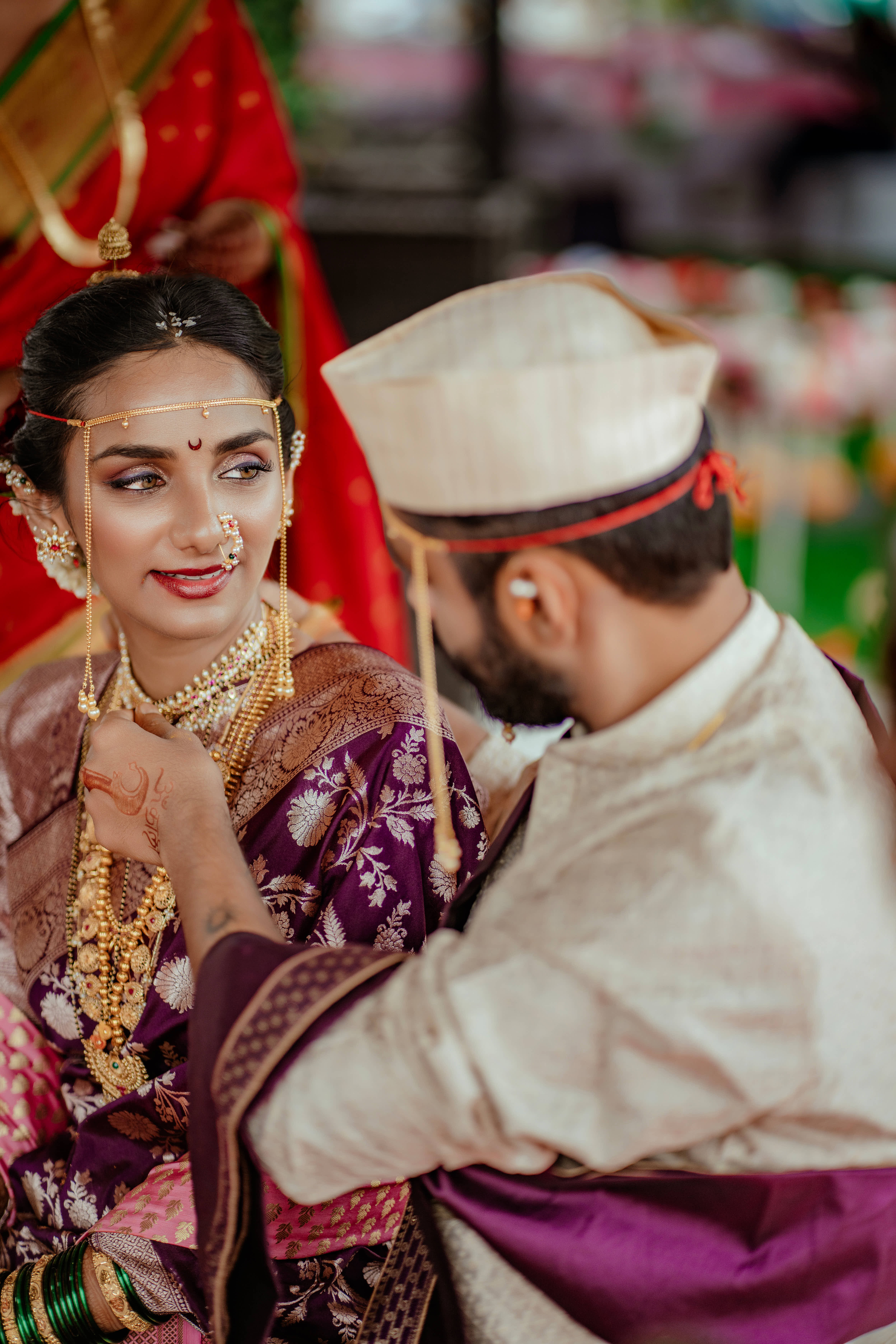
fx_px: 3173
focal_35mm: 85
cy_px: 672
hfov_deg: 16.1
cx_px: 448
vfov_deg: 23.9
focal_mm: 85
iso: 250
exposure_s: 1/640
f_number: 1.4
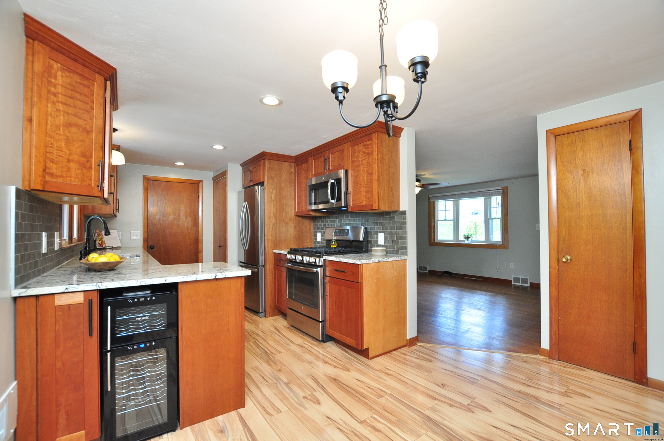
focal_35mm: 15
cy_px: 220
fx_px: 276
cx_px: 332
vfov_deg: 77.2
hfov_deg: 100.5
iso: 500
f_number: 5
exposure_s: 1/40
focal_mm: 10
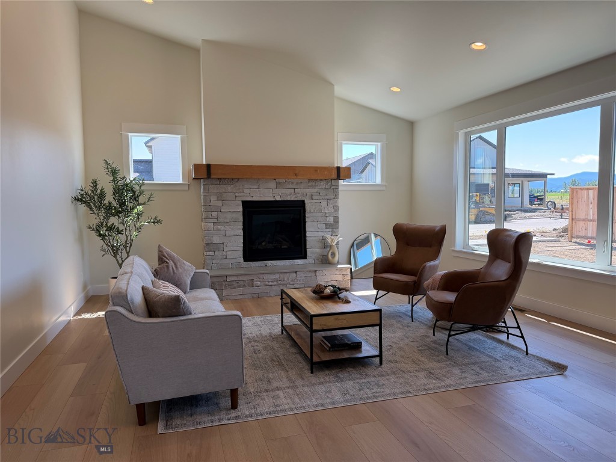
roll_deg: +0.9
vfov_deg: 56.8
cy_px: 231
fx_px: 427
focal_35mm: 24
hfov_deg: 71.6
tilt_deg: -4.8
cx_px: 308
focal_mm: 6.76
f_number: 1.78
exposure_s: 1/200
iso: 80
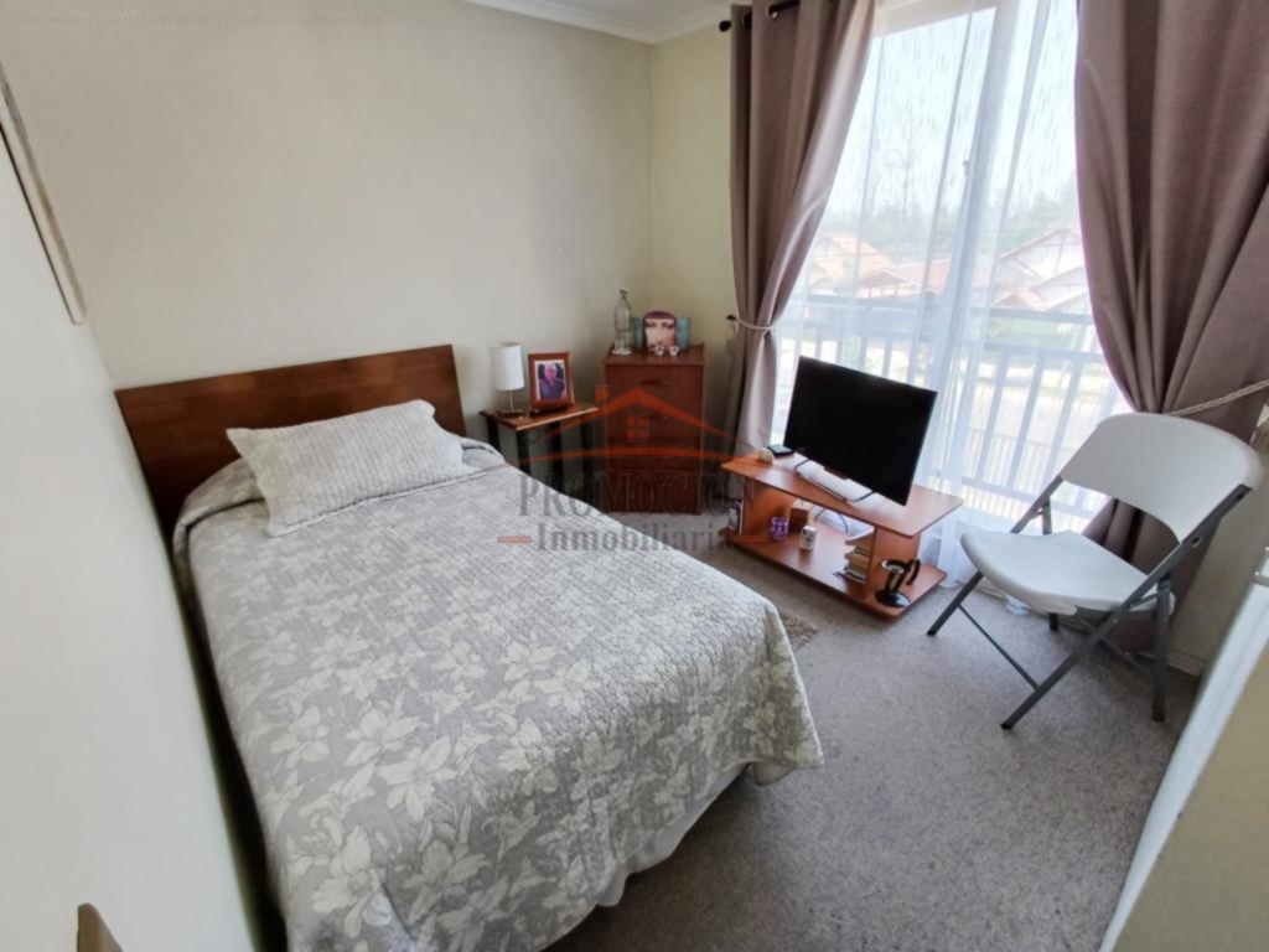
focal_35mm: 16
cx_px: 634
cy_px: 476
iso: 50
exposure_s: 1/100
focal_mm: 1.64
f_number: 2.2
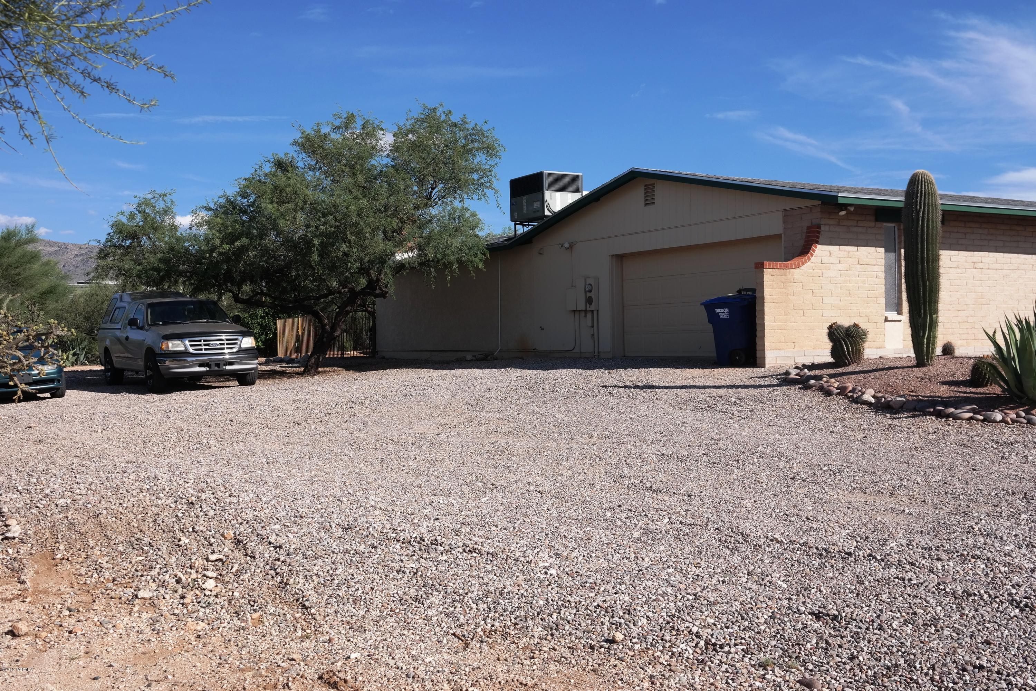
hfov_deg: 53.1
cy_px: 346
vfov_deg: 36.9
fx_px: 1036
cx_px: 518
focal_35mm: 36
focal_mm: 24
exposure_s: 1/180
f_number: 7.1
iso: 100
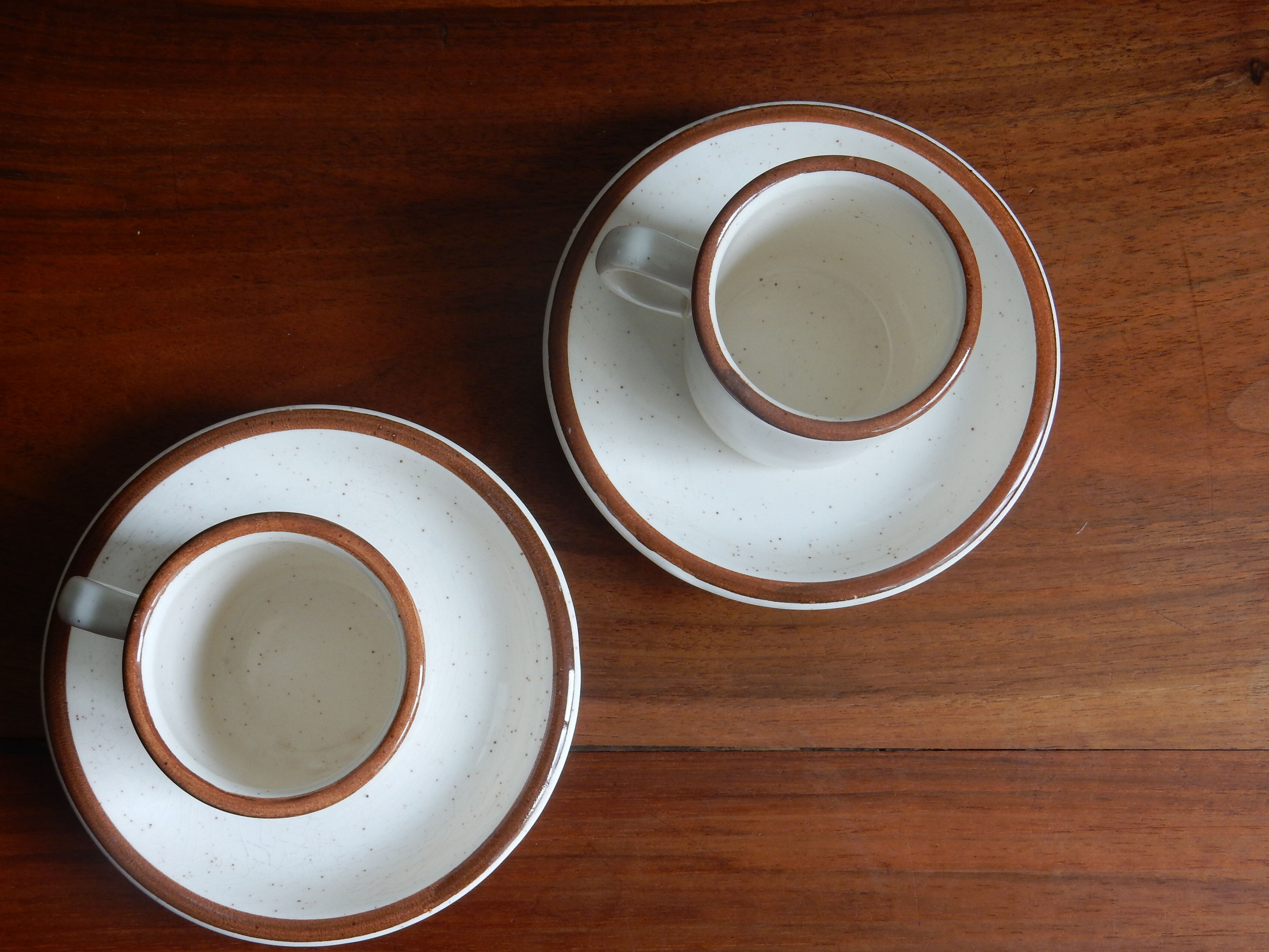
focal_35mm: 47
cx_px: 585
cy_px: 485
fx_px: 1723
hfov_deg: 40.4
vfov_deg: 30.9
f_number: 4.2
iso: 125
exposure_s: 1/40
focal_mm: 7.6
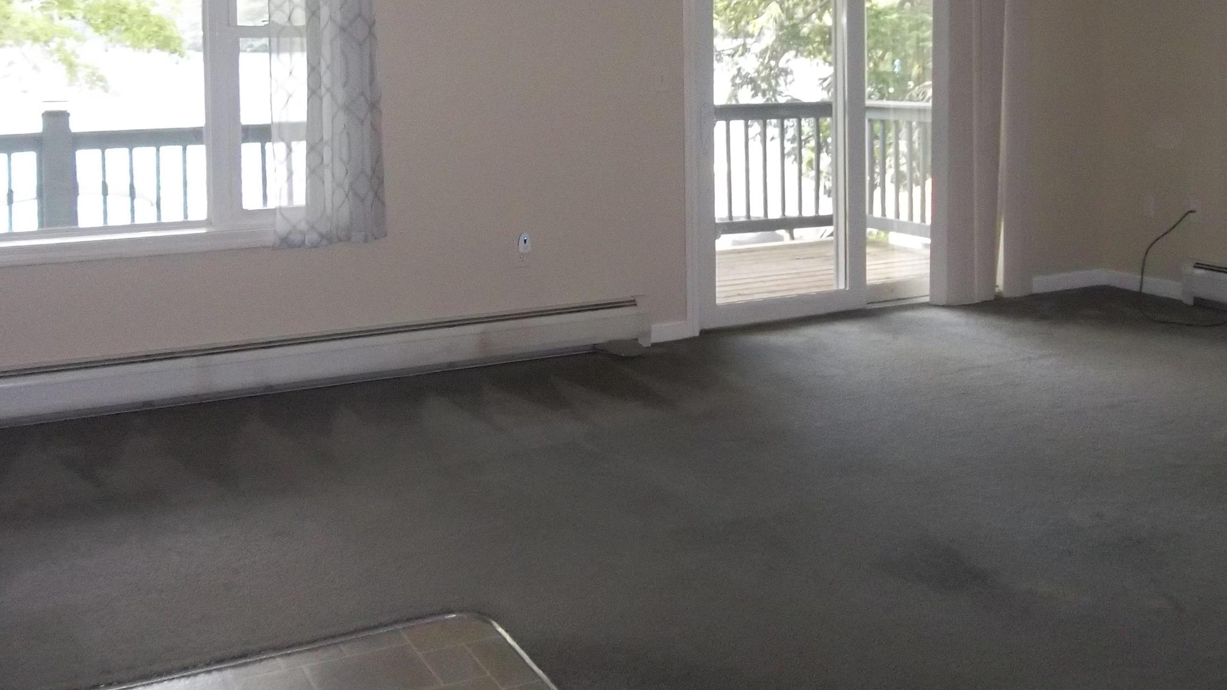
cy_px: 93
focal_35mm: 41
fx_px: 1334
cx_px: 688
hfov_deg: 49.3
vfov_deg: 28.1
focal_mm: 4.9
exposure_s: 1/60
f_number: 3.5
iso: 320
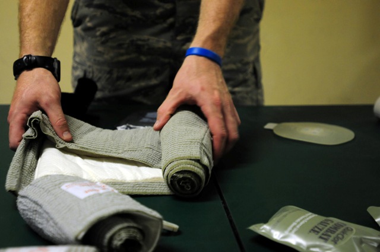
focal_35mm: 52
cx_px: 190
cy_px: 126
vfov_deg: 25.7
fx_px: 553
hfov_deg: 37.9
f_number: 2.8
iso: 800
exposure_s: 1/50
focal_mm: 35
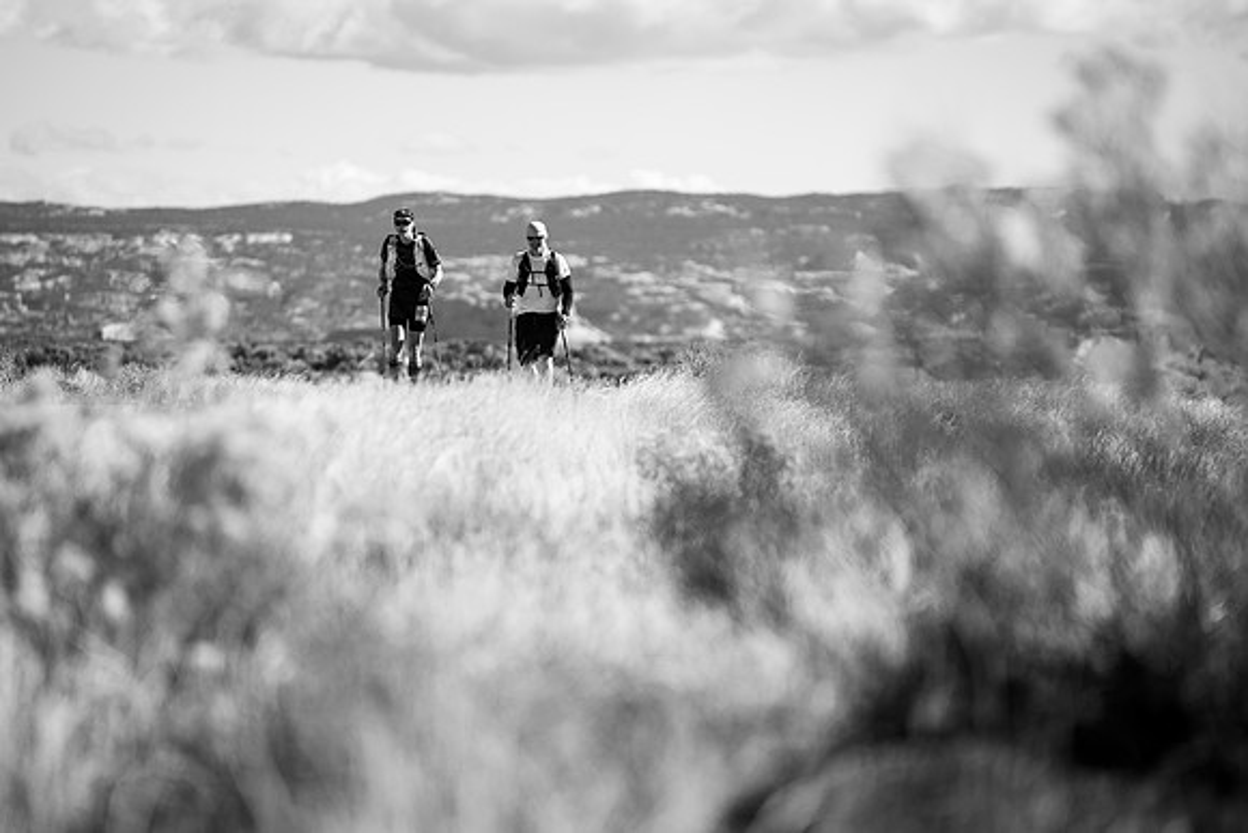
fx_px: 6935
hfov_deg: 10.3
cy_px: 416
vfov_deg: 6.9
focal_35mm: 200
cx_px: 624
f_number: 2.8
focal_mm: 200
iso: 100
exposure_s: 1/2500
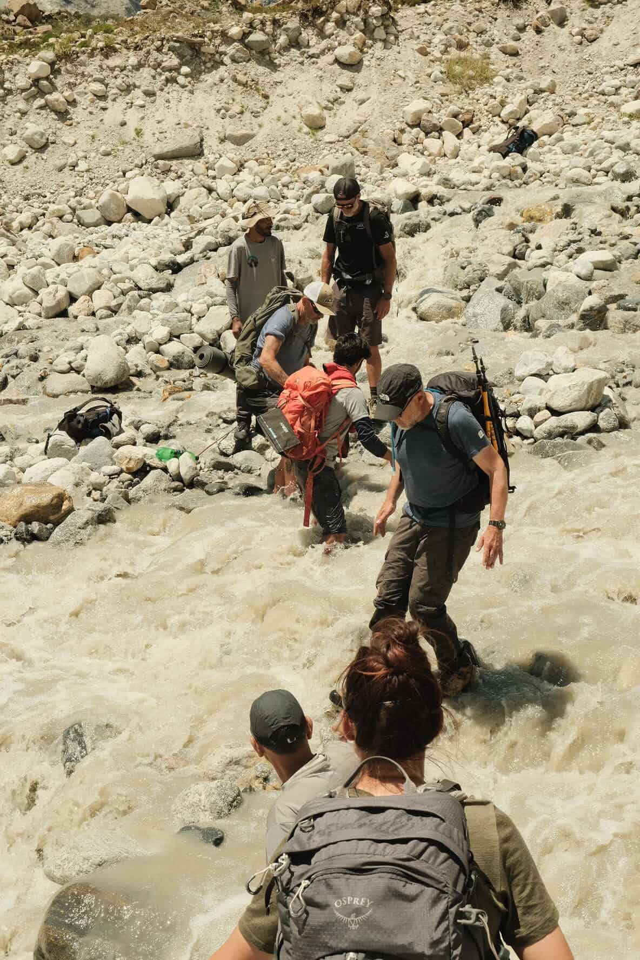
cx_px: 320
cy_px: 480
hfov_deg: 28.6
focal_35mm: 47
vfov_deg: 41.9
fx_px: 1253
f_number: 11
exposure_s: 1/550
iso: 640
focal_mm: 31.5
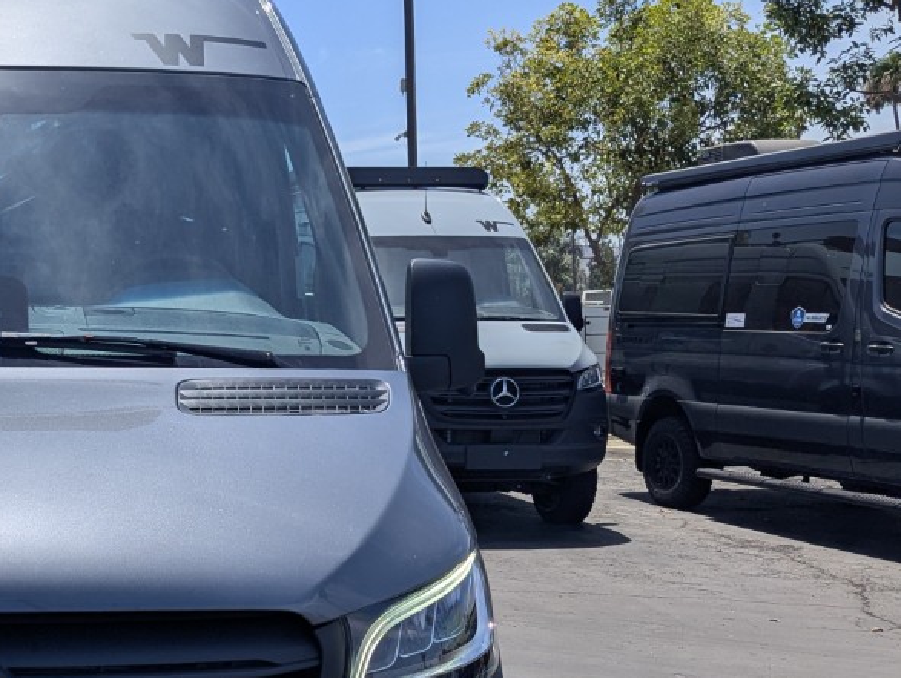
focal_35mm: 57
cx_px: 1
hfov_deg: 31.2
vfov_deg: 25.6
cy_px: 451
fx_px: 1486
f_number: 1.85
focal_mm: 6.81
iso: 48
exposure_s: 1/4348
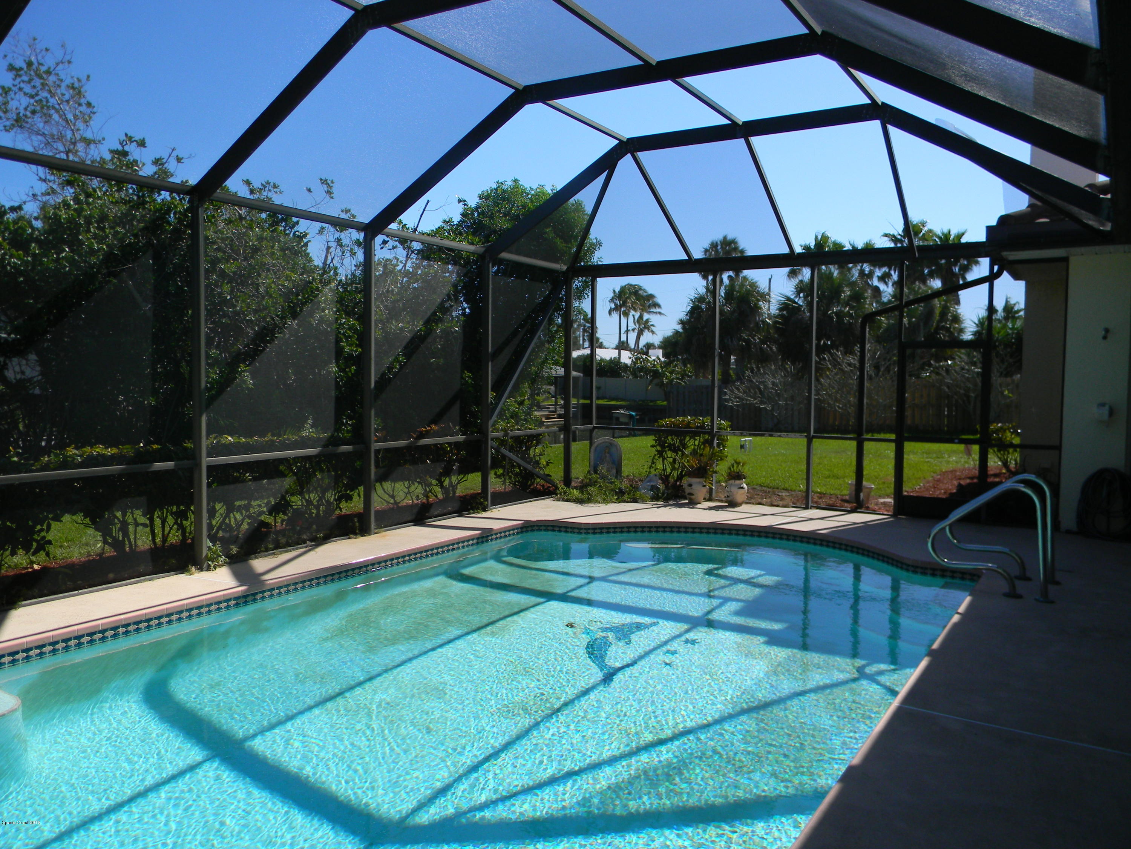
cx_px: 566
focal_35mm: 28
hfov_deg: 63.4
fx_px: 915
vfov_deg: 49.7
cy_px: 424
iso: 80
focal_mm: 5
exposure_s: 1/864
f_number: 3.5
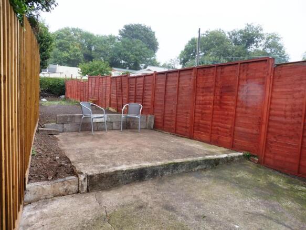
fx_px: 212
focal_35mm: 24
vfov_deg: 56.8
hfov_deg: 71.6
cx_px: 153
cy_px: 115
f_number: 3.3
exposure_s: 1/100
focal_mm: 4.3
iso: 100
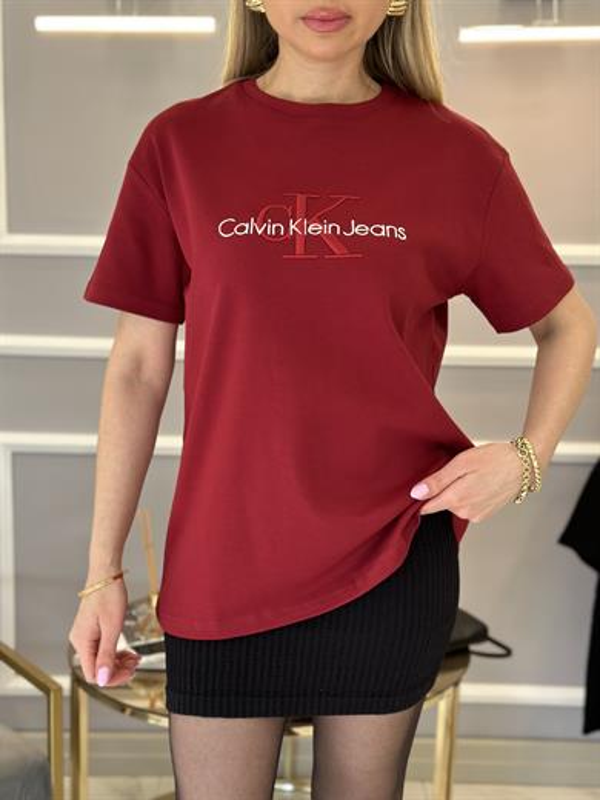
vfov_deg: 39.7
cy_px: 400
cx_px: 300
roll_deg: -1.1
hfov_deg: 30.3
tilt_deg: -6.5
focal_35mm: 48
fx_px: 1109
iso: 125
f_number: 1.78
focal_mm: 6.86
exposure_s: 1/119
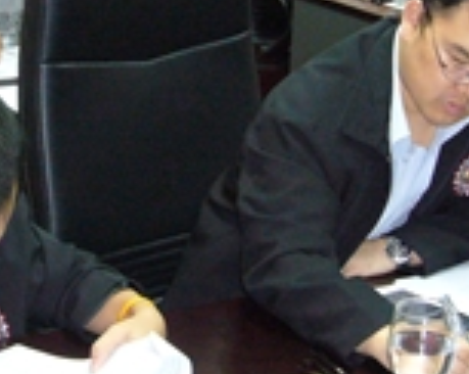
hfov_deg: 17.1
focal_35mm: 112
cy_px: 90
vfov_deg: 13.7
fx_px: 1553
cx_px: 141
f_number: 3
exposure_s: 1/30
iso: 250
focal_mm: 5.7
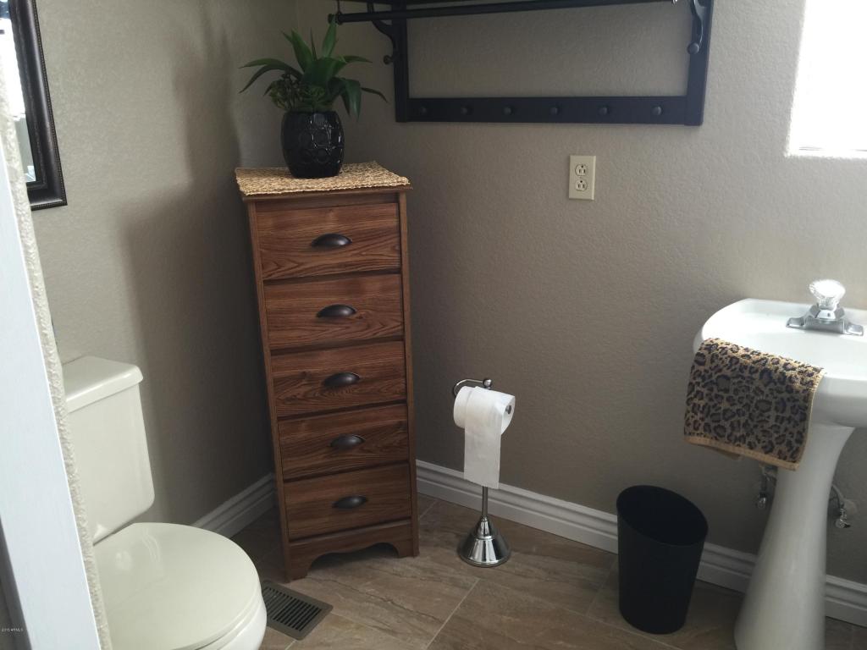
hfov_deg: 61.7
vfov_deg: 48.2
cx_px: 434
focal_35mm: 29
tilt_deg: -18.6
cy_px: 325
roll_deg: +0.8
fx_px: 726
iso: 32
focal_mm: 4.15
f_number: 2.2
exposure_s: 1/15
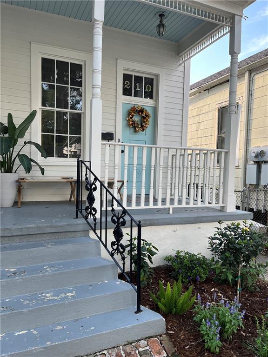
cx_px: 134
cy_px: 178
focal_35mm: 26
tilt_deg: -1.8
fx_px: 268
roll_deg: -1.1
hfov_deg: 53.1
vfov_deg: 67.3
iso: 50
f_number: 1.6
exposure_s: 1/329
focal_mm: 5.1
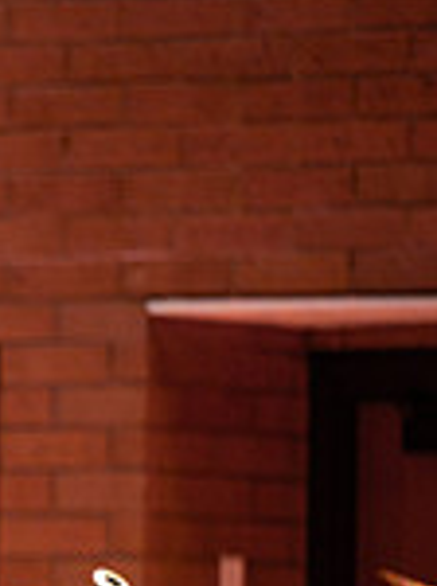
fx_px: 9436
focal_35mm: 559
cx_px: -574
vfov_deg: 3.5
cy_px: 643
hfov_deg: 2.6
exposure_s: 1/320
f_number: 2.8
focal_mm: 150
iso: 2000
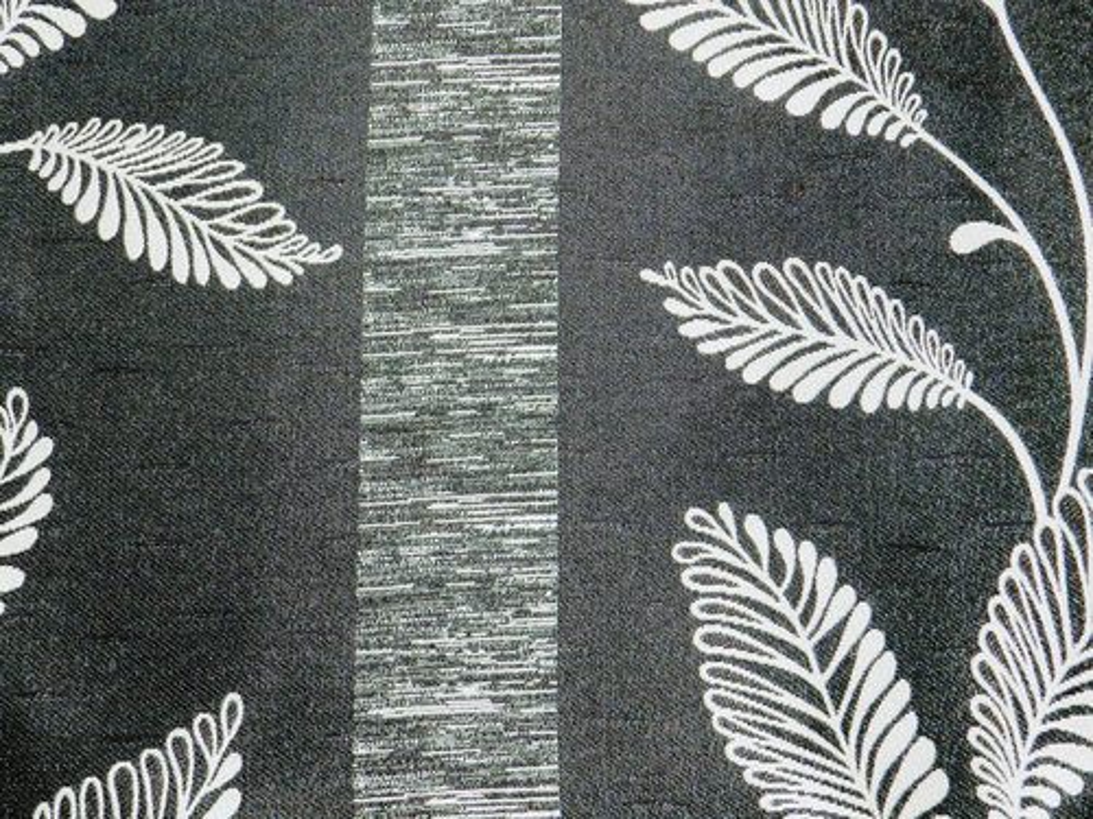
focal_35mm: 53
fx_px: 1673
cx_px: 546
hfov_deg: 36.2
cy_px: 410
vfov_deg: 27.5
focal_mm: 9.4
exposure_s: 1/30
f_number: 4.4
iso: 200
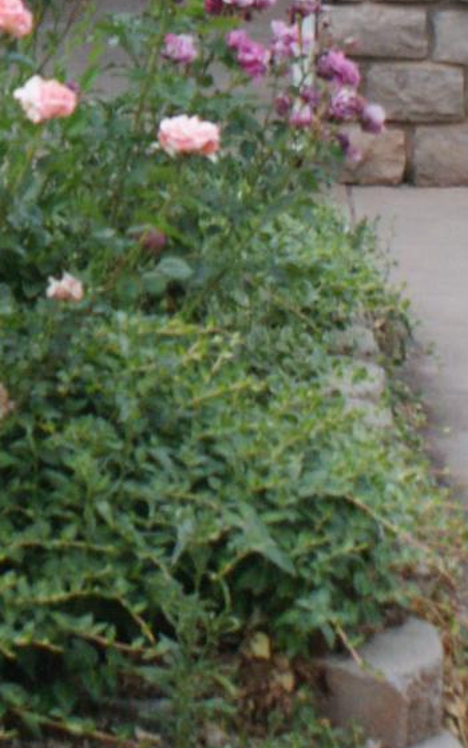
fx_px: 3118
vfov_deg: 13.3
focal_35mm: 153
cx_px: -360
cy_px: -127
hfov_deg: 8.3
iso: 800
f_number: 5
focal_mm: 28
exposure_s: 1/13
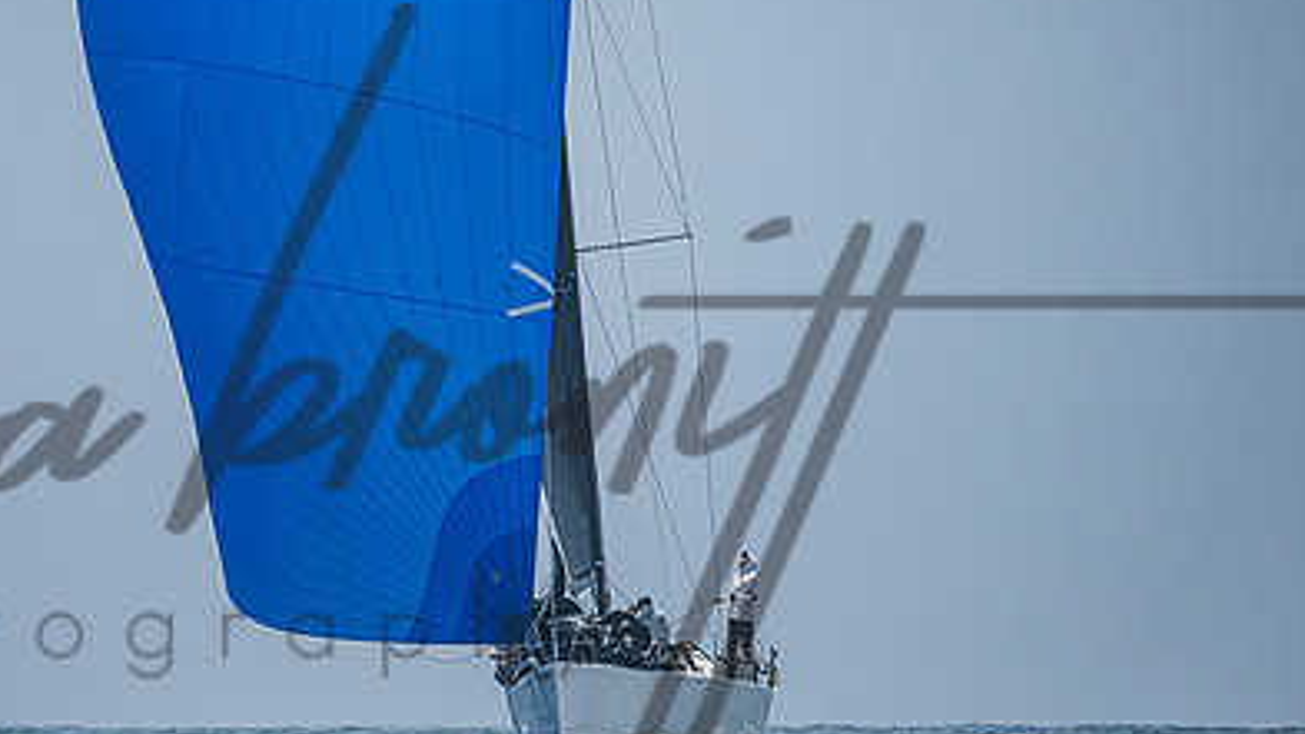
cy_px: 380
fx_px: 22214
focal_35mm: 642
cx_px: 448
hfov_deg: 3.4
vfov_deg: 1.9
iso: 400
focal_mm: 400
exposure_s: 1/5000
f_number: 6.3
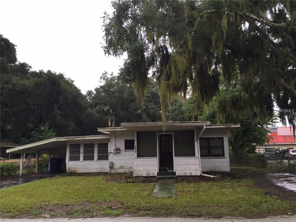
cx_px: 148
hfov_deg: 61.7
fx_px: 248
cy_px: 111
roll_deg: +1.6
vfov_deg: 48.2
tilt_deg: +8.2
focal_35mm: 29
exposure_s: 1/120
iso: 40
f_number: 2.2
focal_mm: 4.15
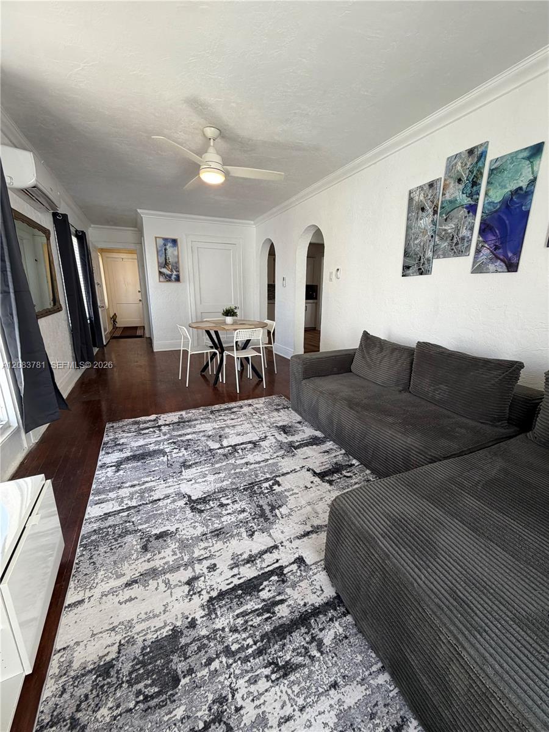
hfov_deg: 85.7
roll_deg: -0.7
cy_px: 366
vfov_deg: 102.1
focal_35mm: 14
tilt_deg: -13.4
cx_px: 274
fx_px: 296
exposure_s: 1/120
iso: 125
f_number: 2.2
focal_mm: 2.22
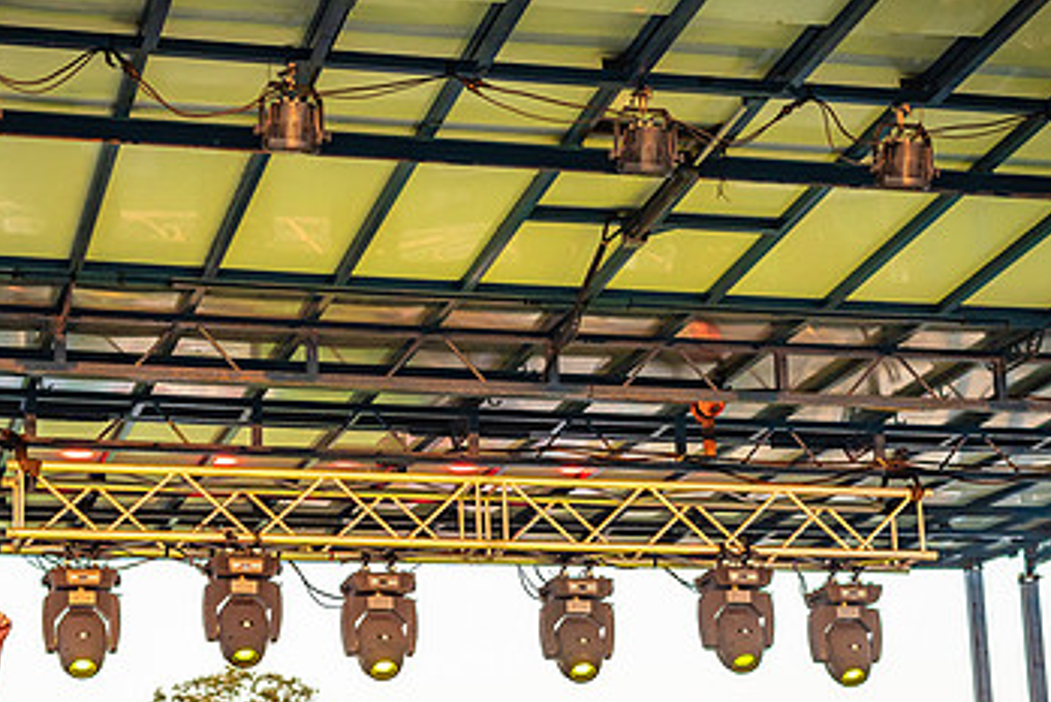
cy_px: 535
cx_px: 449
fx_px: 2424
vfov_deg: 16.4
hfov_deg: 24.4
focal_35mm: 83
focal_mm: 50
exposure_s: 1/250
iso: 500
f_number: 4
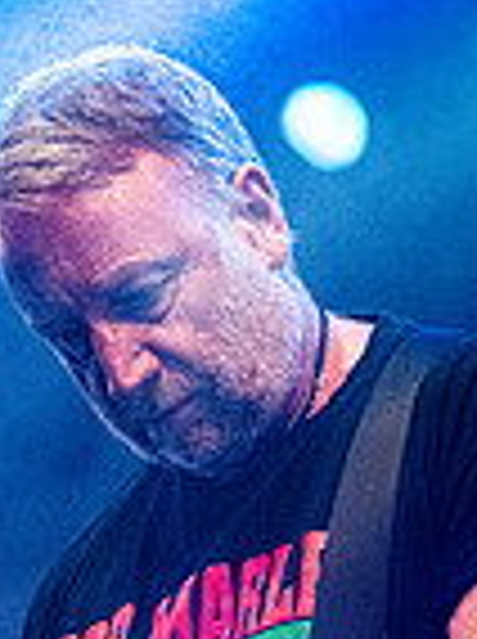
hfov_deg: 2.7
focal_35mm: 549
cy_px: 860
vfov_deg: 3.6
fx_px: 10117
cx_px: 234
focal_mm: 180
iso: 4000
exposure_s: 1/1000
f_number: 5
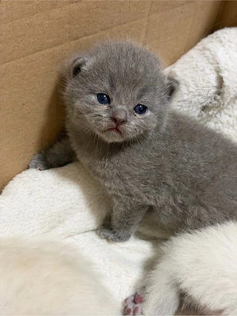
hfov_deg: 30.3
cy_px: 158
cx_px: 118
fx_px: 438
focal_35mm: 48
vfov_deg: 39.7
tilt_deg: -49.4
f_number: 1.78
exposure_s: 1/50
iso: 250
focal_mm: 6.76
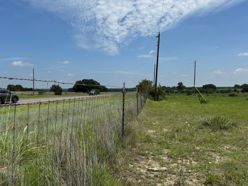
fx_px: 222
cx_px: 103
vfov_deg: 45.3
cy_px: 105
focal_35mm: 31
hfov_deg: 58.0
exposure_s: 1/6410
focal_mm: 6.76
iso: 80
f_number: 1.78
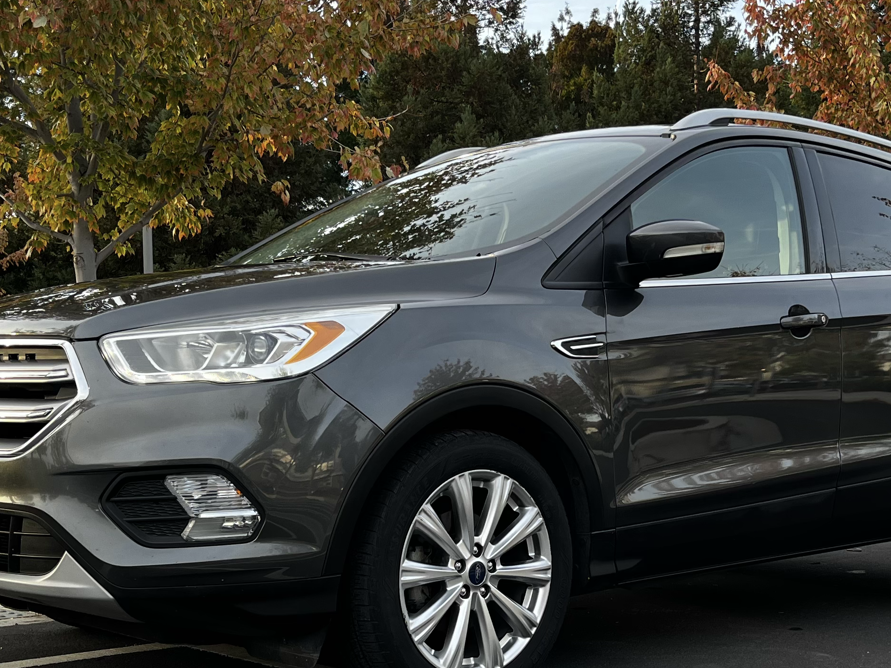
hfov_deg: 34.3
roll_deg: +1.2
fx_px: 1441
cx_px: 525
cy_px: 476
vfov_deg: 25.9
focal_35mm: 56
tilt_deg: -2.5
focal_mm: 5.1
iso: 50
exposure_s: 1/240
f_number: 1.6
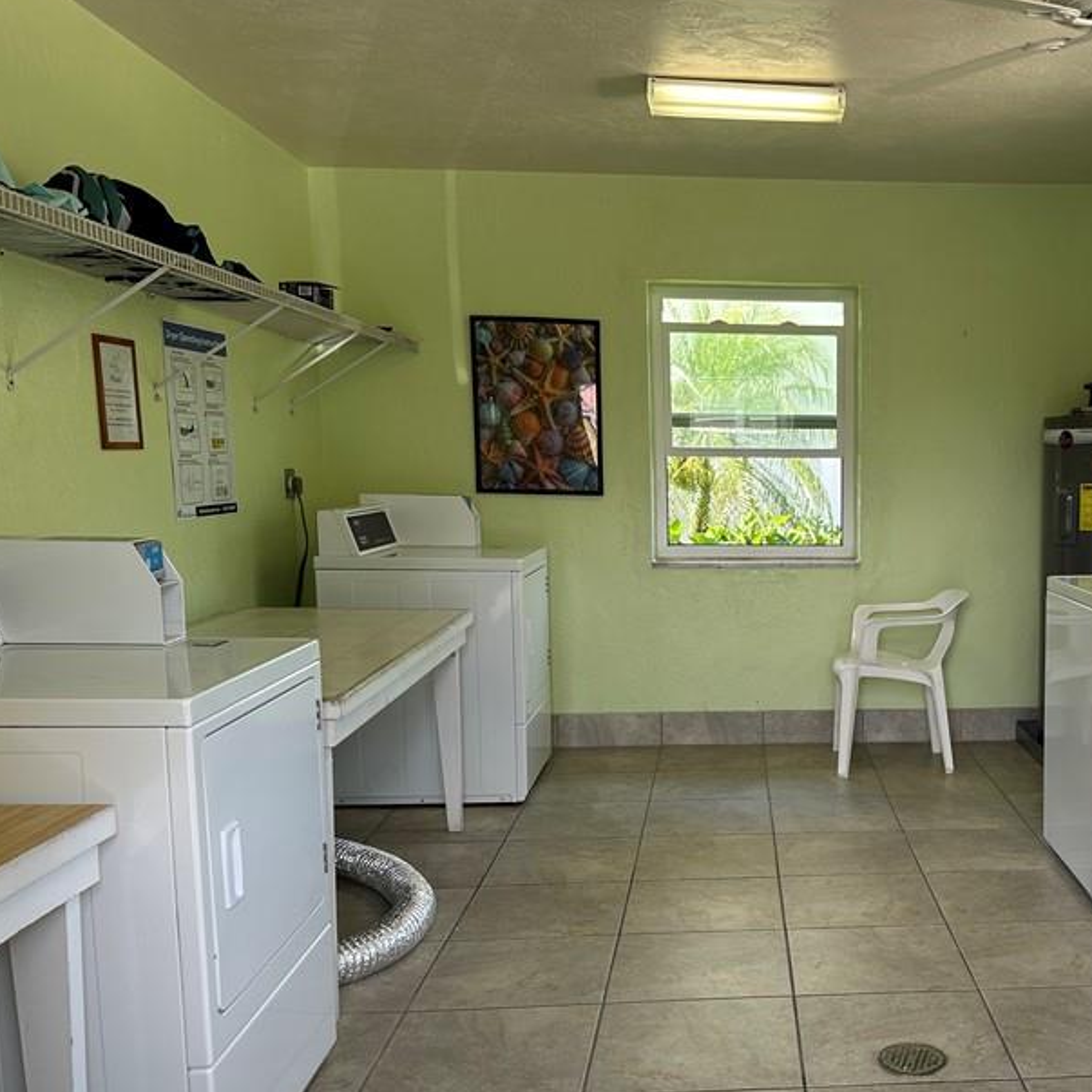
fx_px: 1285
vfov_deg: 45.8
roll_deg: -0.7
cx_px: 858
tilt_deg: -8.6
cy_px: 643
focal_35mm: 36
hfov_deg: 44.1
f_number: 1.78
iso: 64
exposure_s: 1/153
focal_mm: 6.86
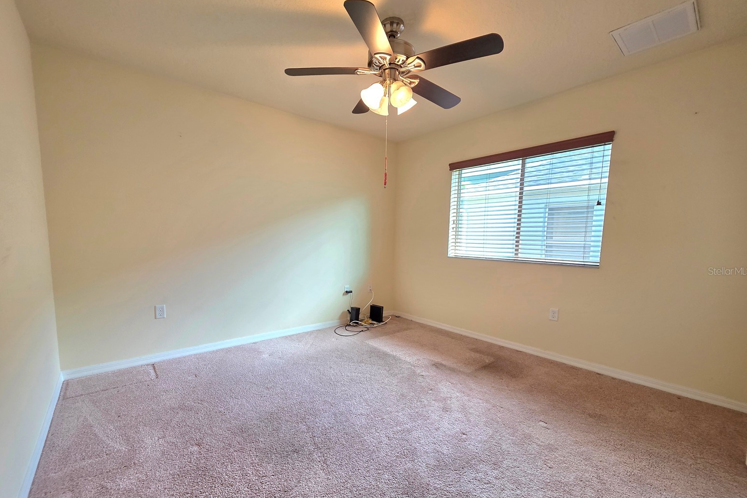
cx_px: 367
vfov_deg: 81.0
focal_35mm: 14
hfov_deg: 104.2
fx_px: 290
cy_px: 271
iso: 160
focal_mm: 2.2
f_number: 1.9
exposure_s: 1/60.2
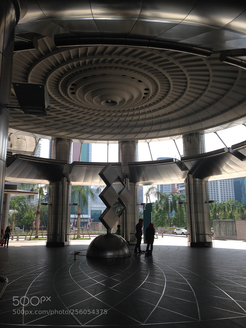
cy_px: 164
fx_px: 313
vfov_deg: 55.4
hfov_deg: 42.9
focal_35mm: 33
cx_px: 123
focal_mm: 4.12
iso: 50
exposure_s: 1/713
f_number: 2.4
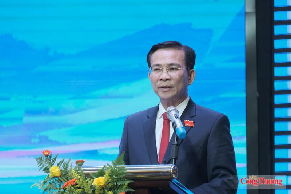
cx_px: 146
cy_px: 97
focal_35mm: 300
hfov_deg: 6.9
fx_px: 2424
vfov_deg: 4.6
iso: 4000
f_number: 4.8
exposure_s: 1/600
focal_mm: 200
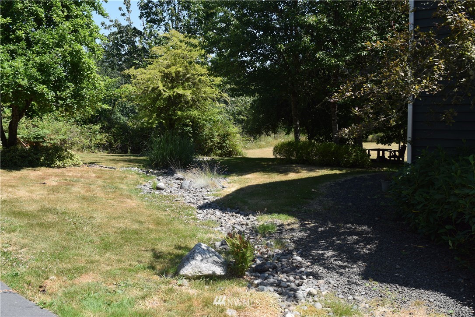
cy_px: 158
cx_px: 238
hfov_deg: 53.1
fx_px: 475
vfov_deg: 36.9
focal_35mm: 36
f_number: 7.1
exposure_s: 1/200
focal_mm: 24
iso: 100
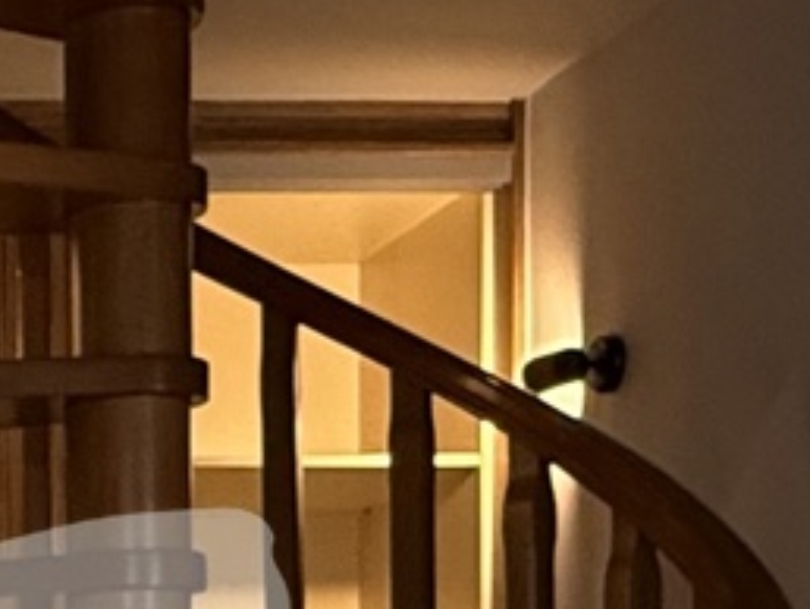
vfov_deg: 13.4
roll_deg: -0.1
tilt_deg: -3.3
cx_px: -389
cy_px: 923
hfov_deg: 17.1
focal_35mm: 104
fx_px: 2436
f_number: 2.2
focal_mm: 2.22
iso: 250
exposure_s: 1/99
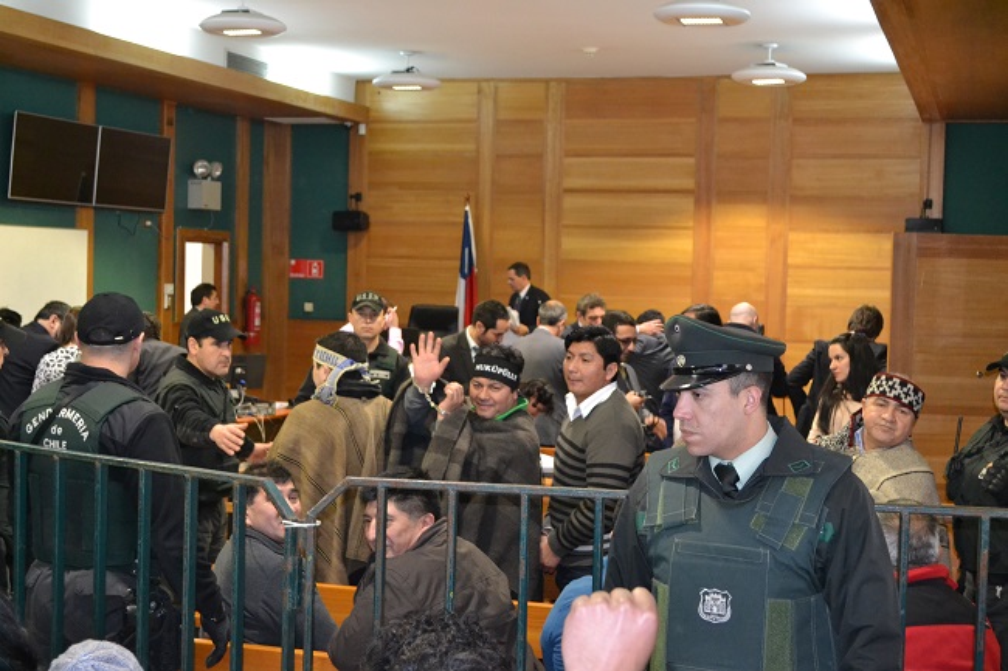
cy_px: 336
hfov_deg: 37.9
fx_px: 1470
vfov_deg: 25.7
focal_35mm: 52
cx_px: 504
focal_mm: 35
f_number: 5
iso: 2800
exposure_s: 1/60
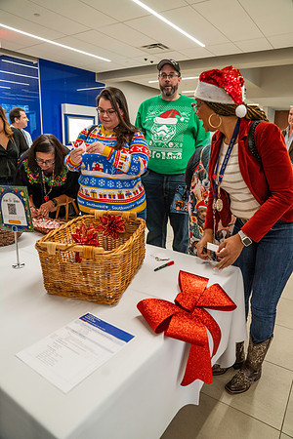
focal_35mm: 24
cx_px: 146
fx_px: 293
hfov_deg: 53.1
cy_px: 220
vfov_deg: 73.7
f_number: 4
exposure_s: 1/125
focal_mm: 24
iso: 3200
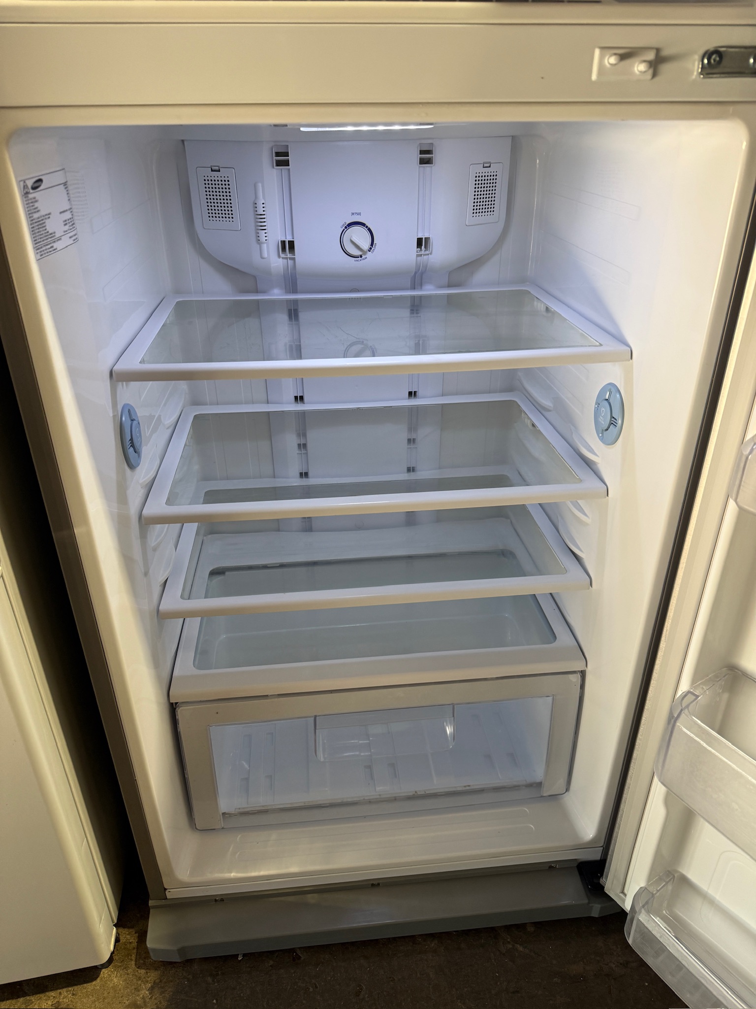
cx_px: 378
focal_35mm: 24
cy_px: 504
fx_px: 699
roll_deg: +1.0
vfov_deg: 71.6
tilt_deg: -30.5
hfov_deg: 56.8
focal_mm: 6.76
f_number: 1.78
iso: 160
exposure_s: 1/100
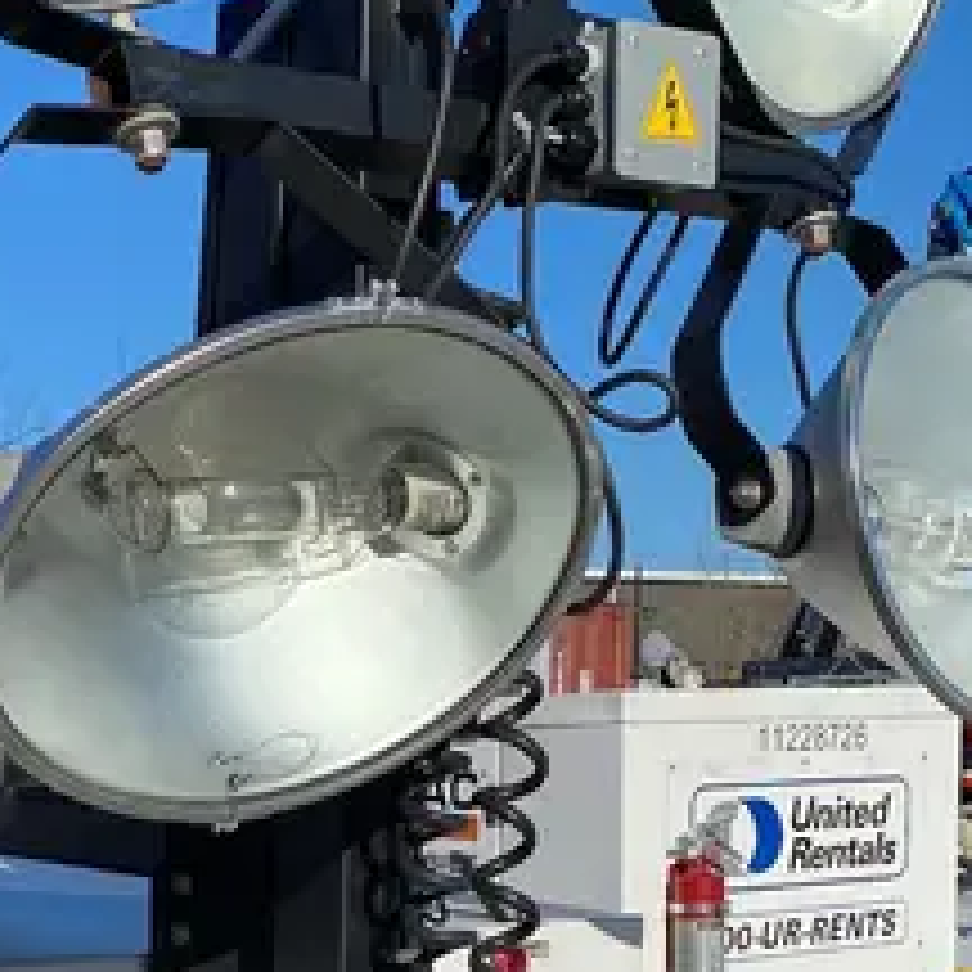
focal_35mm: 78
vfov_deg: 20.9
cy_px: 1123
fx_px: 2478
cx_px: 148
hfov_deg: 21.8
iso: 32
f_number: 1.8
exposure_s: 1/4444
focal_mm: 4.25
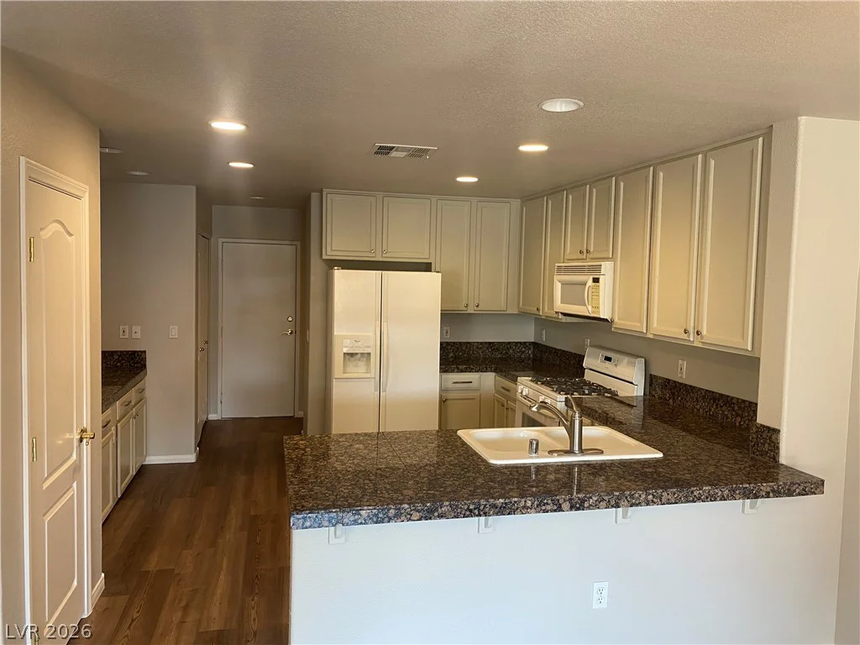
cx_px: 430
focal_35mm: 26
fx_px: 646
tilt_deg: -4.6
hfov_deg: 67.3
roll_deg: -1.7
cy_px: 322
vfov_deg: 53.1
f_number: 1.8
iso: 100
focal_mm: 4.25
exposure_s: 1/60
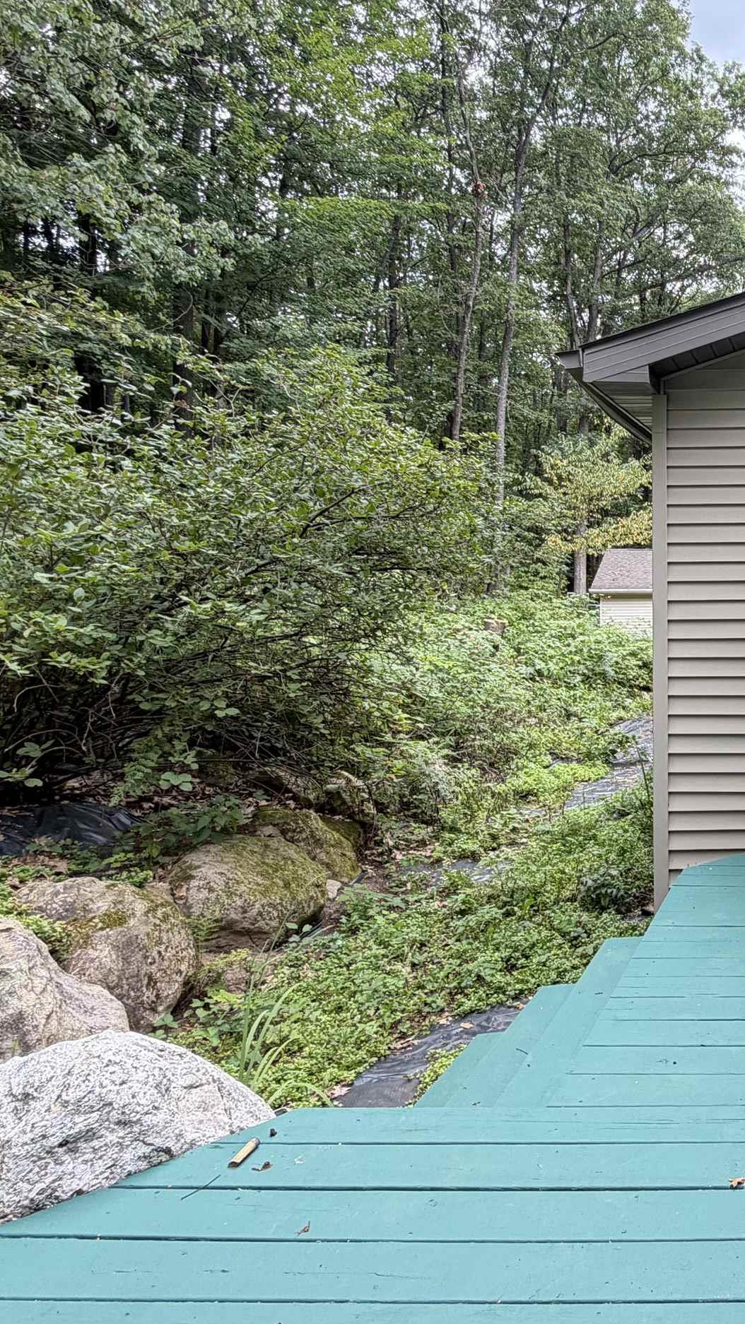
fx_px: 878
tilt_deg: +0.9
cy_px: 565
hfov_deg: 36.8
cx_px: 865
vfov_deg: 73.6
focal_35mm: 25
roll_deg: +0.7
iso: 40
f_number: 2.2
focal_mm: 2.22
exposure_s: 1/129
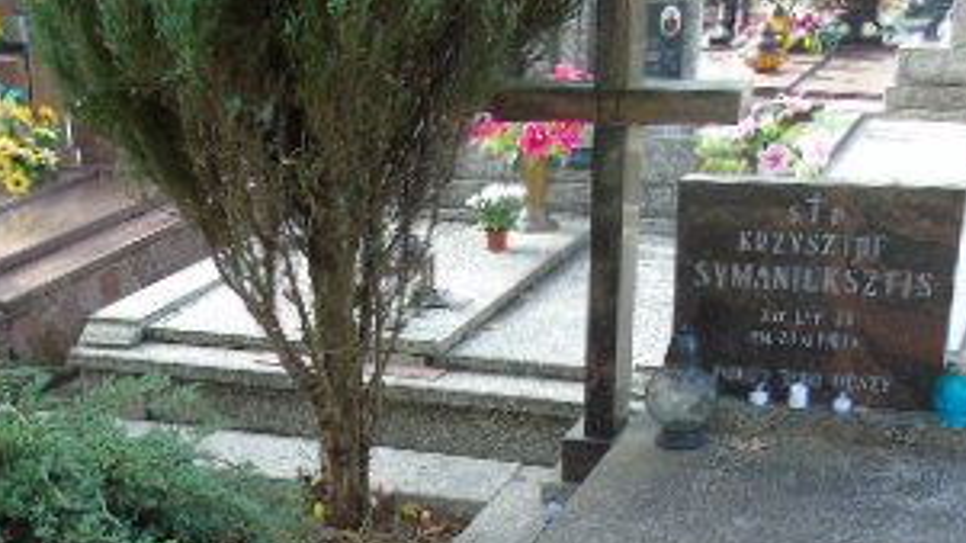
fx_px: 1485
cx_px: 298
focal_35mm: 58
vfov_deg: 19.3
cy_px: 684
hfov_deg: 35.6
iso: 80
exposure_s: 1/100
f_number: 3.4
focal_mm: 4.4
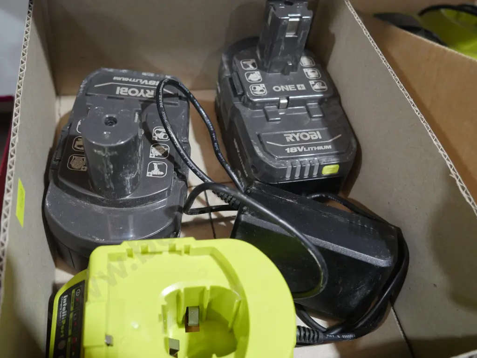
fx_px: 469
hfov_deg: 53.9
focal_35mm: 34
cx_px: 238
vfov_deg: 41.8
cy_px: 179
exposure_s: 1/60
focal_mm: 17
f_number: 4
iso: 2000
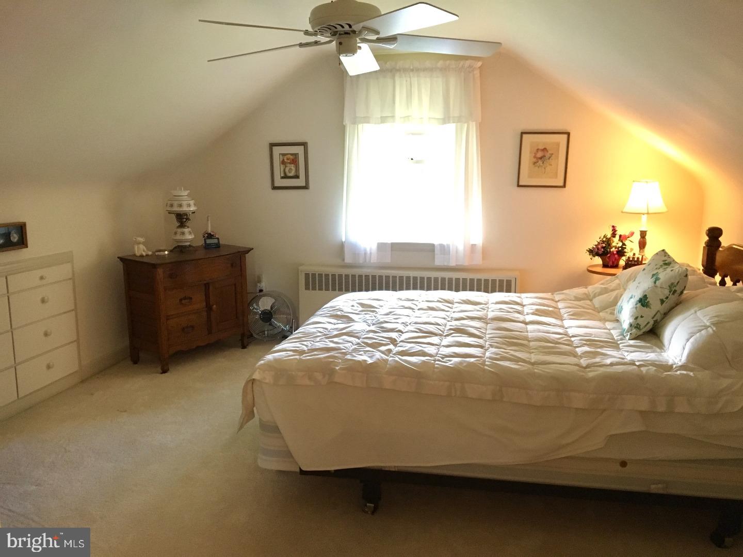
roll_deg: -0.1
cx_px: 372
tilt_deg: -9.9
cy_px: 278
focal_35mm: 29
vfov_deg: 48.2
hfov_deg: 61.7
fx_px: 622
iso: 250
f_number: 2.2
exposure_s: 1/15
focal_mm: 4.15
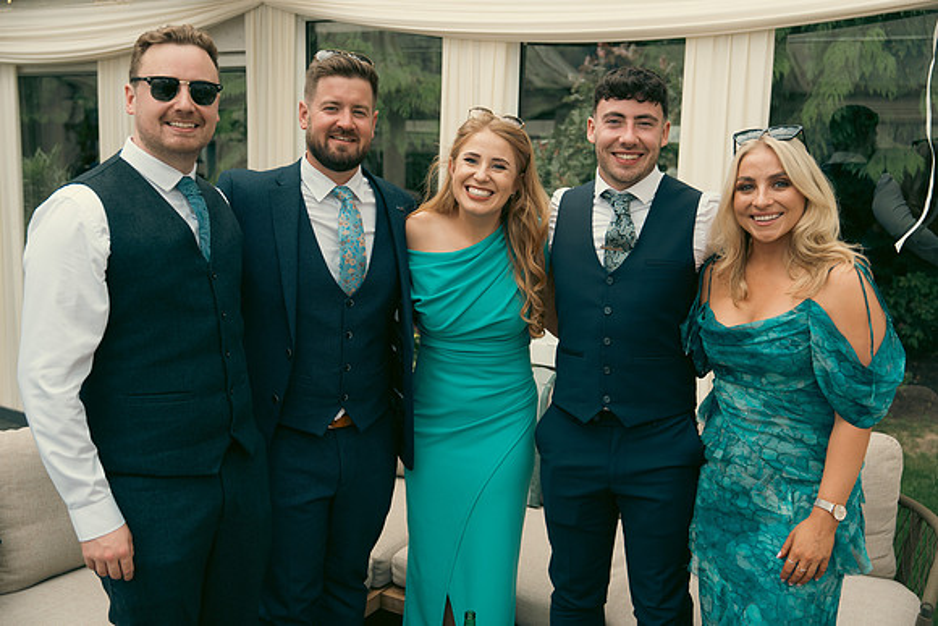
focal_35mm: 38
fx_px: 990
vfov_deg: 35.1
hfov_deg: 50.7
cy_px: 313
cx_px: 469
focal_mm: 38
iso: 200
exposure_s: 1/250
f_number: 3.5
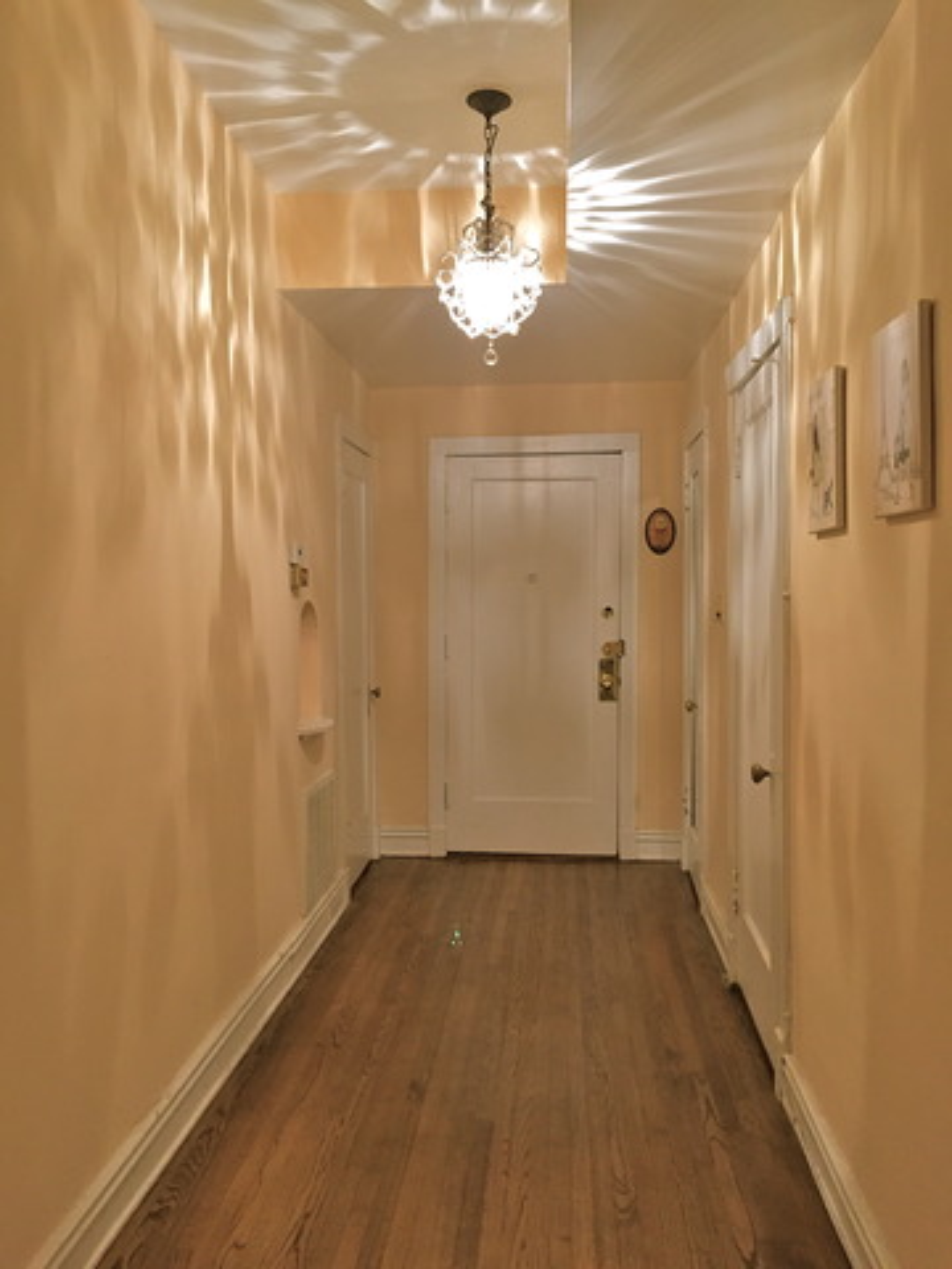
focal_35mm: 29
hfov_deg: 48.2
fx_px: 1063
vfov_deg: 61.7
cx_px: 476
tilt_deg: -0.6
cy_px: 634
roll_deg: +0.3
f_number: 2.2
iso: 125
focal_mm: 4.15
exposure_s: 1/30
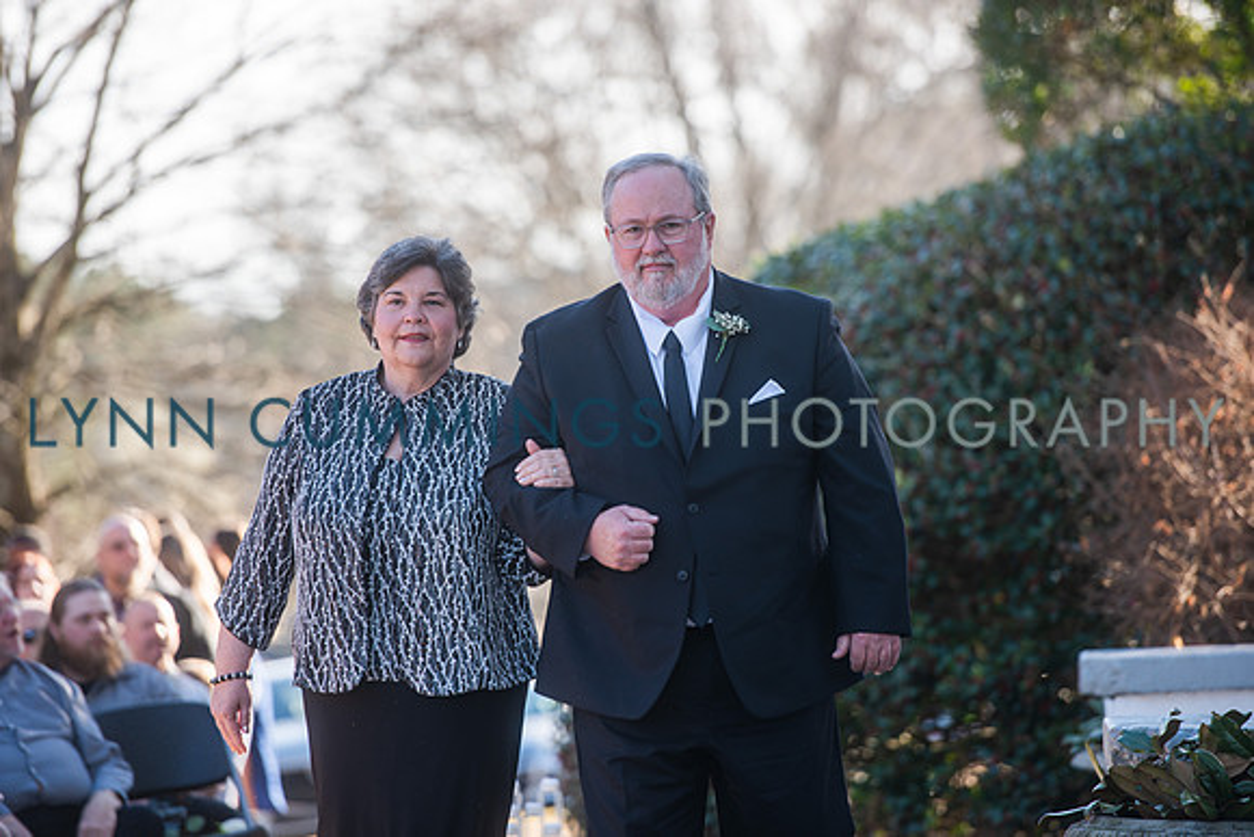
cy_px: 418
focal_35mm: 190
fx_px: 6620
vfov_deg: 7.2
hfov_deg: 10.8
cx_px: 627
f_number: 3.5
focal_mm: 190
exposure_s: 1/400
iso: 100
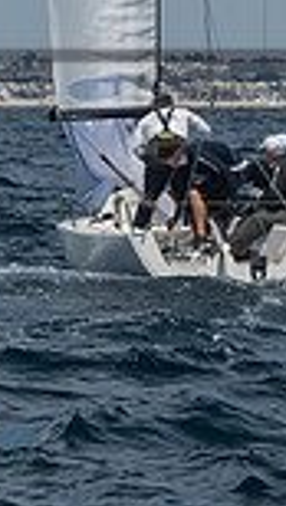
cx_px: -621
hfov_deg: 2.5
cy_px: 131
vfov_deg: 4.6
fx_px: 6356
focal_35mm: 473
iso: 640
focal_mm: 80
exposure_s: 1/1600
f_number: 14
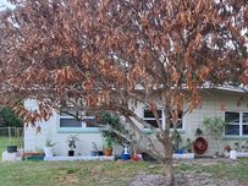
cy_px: 125
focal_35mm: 32
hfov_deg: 51.9
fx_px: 229
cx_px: 210
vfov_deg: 43.4
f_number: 2.2
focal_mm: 1.74
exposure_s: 1/597
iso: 40
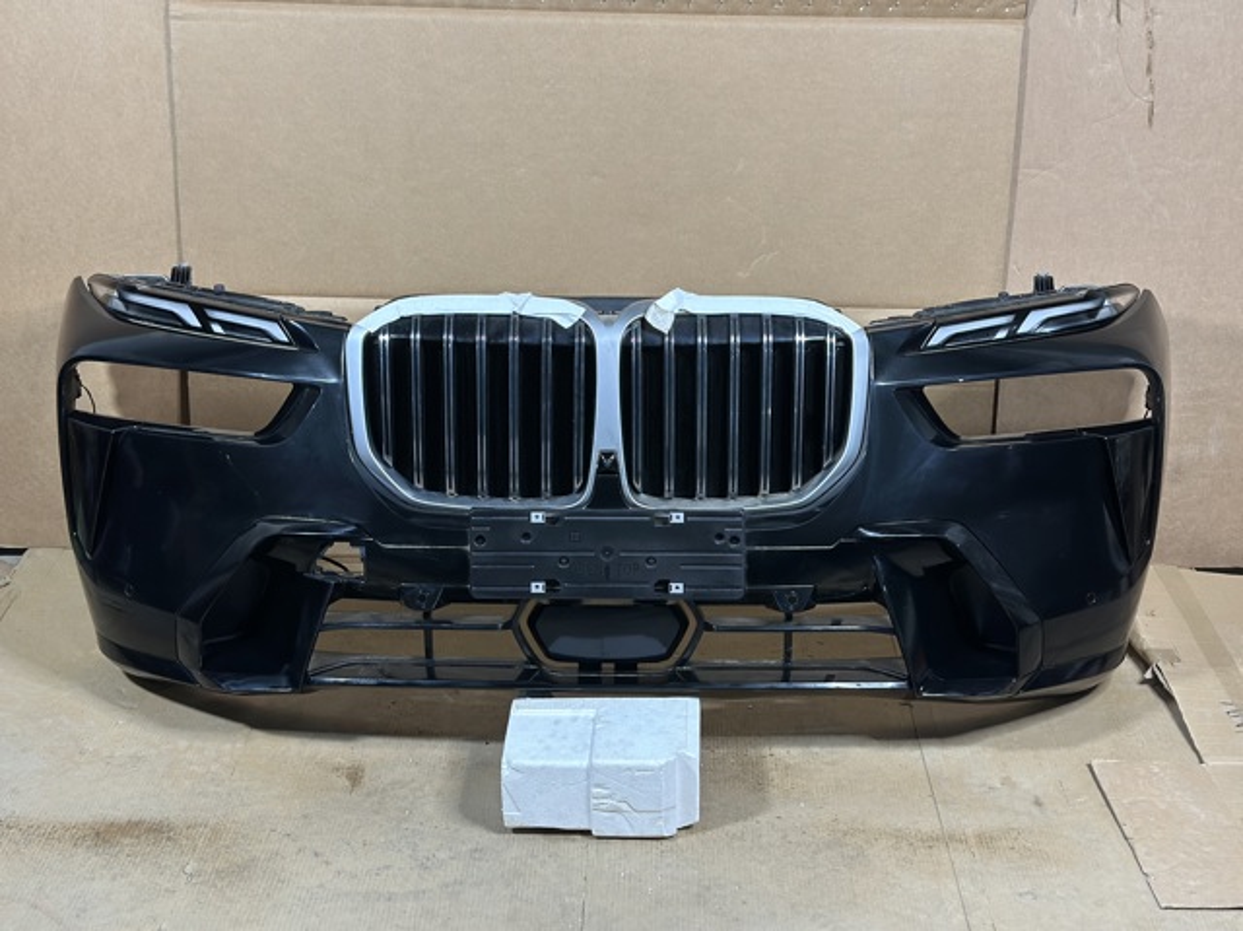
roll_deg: -0.2
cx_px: 622
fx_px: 1722
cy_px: 466
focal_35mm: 48
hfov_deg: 39.7
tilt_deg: -22.0
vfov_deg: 30.2
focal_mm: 6.86
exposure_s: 1/50
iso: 320
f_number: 1.78
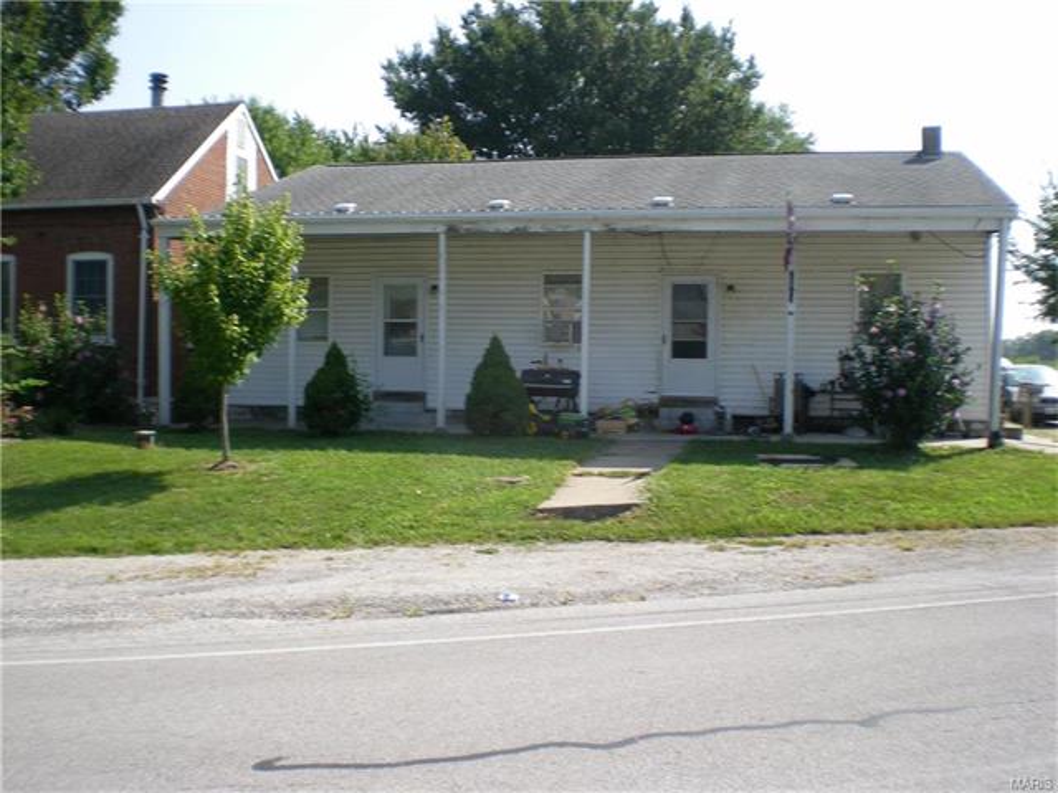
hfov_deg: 49.0
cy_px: 396
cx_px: 529
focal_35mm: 38
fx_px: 1161
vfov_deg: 37.7
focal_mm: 6.3
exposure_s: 1/226
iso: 50
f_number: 4.6
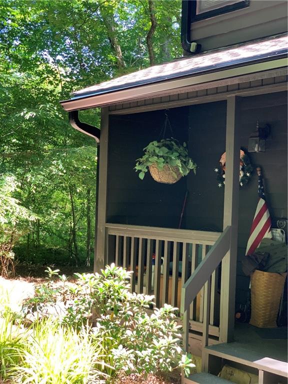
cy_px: 192
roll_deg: -3.6
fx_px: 577
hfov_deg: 28.0
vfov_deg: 36.8
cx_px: 144
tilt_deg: +1.2
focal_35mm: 52
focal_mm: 6
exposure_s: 1/114
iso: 125
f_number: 2.4
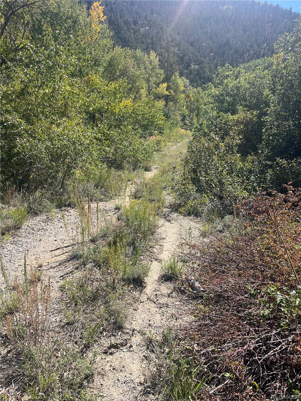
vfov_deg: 67.3
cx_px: 150
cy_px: 200
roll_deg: -1.9
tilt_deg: -11.7
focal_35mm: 26
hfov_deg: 53.1
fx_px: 301
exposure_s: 1/2137
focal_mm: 5.1
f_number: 1.6
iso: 50
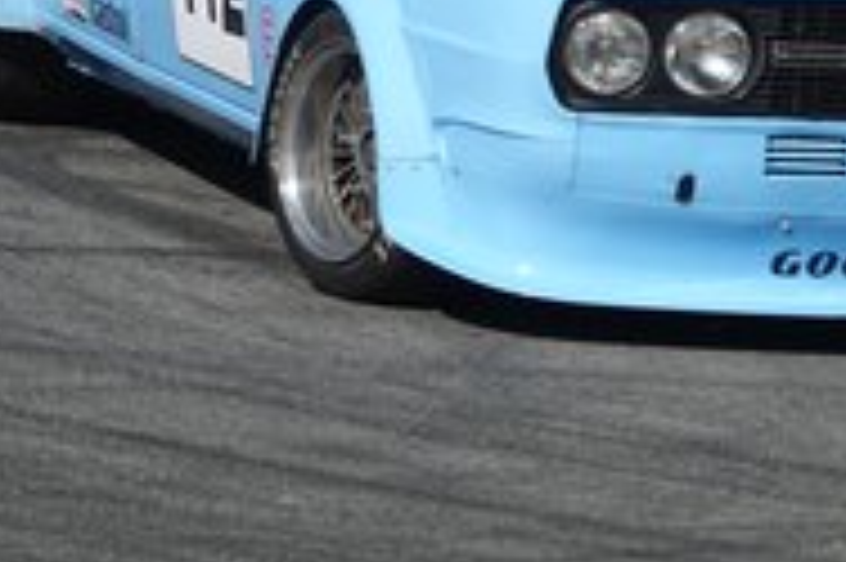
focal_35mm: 720
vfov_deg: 1.9
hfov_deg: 2.9
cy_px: -54
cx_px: 688
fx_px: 16905
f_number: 5
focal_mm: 110.13
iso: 100
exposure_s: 1/800
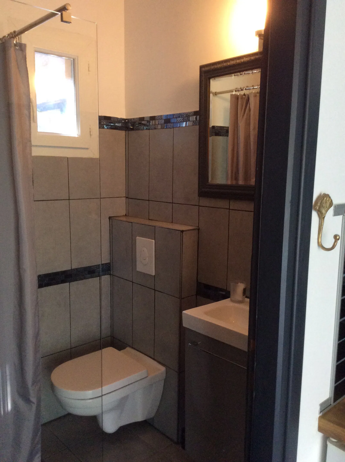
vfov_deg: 56.9
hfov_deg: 44.1
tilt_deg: -9.7
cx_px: 172
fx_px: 426
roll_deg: -0.6
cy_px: 231
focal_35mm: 32
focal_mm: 3.3
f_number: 2.4
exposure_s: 1/25
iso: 200
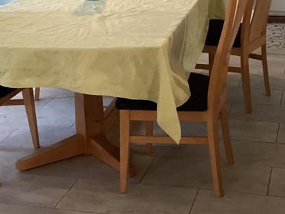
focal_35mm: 77
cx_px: 158
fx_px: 634
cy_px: 42
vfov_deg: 18.9
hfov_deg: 25.3
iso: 640
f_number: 2.4
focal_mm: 3.3
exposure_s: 1/30
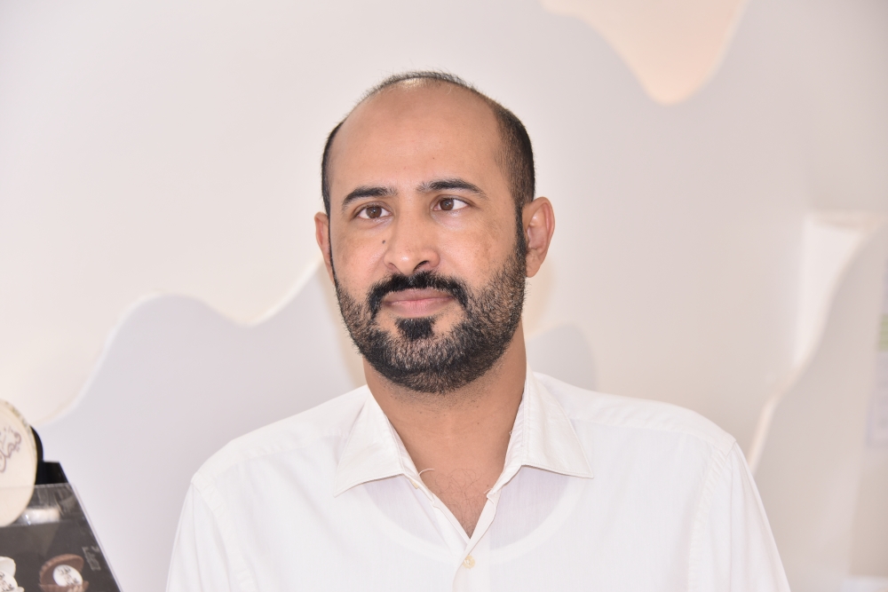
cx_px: 444
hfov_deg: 18.3
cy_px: 296
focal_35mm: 112
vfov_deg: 12.2
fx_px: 2763
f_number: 5.3
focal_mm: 112
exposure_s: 1/100
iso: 250
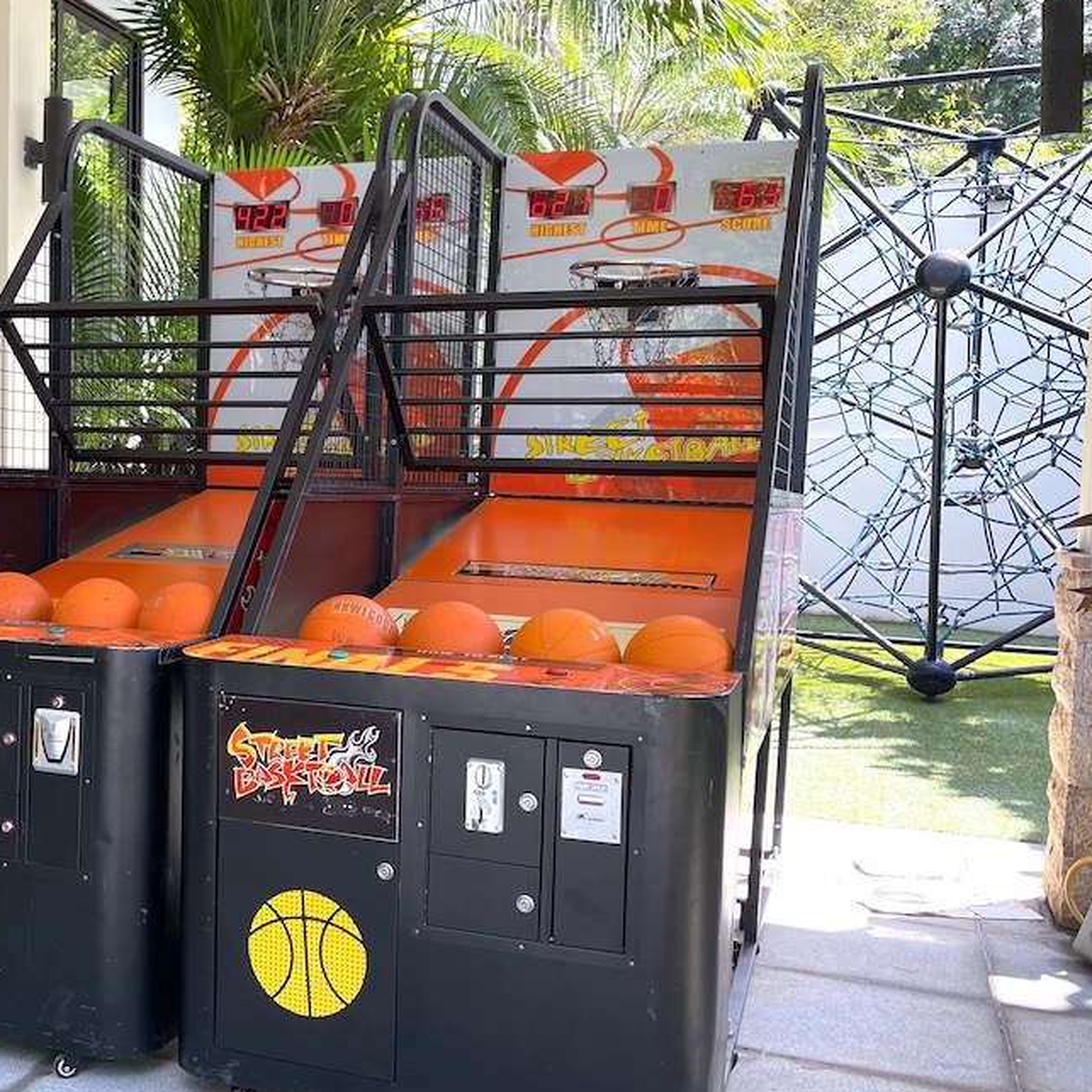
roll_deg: -0.9
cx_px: 253
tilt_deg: -1.9
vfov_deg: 41.9
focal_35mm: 40
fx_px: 1428
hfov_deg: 40.5
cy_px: 566
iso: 32
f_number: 1.6
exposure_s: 1/121
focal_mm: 5.1
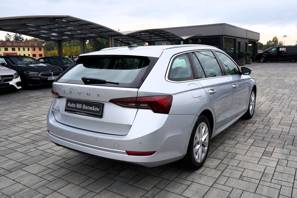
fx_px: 248
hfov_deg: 61.9
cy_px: 99
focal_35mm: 30
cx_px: 148
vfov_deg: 43.6
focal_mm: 30
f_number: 7.1
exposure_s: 1/200
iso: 100
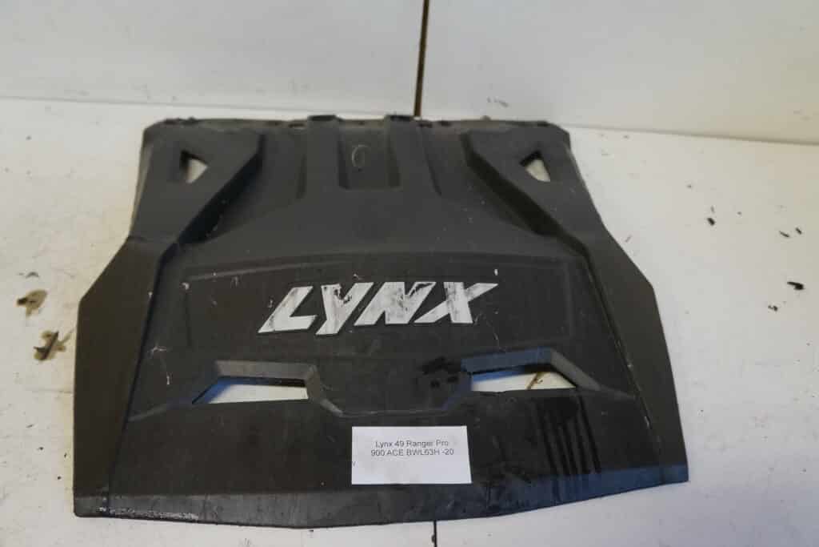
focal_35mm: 28
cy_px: 274
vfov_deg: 45.7
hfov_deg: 64.5
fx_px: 648
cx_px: 410
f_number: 4
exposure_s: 1/60
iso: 1250
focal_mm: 19
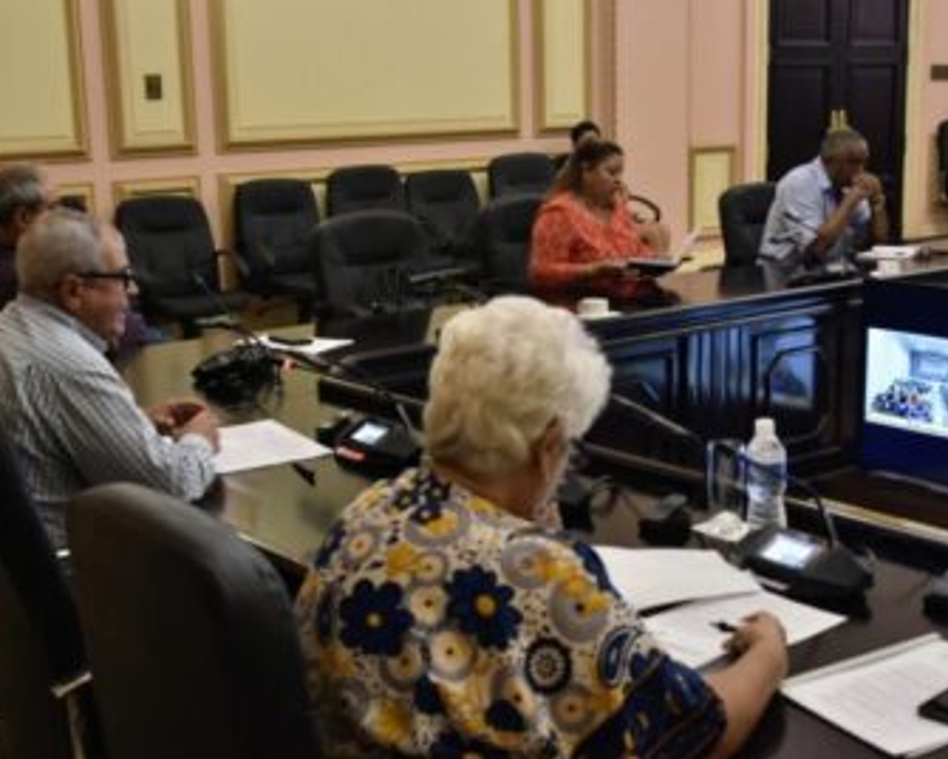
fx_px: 1347
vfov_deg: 31.5
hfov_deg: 38.7
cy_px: 382
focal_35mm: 48
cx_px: 535
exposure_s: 1/30
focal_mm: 28
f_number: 3.5
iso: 640
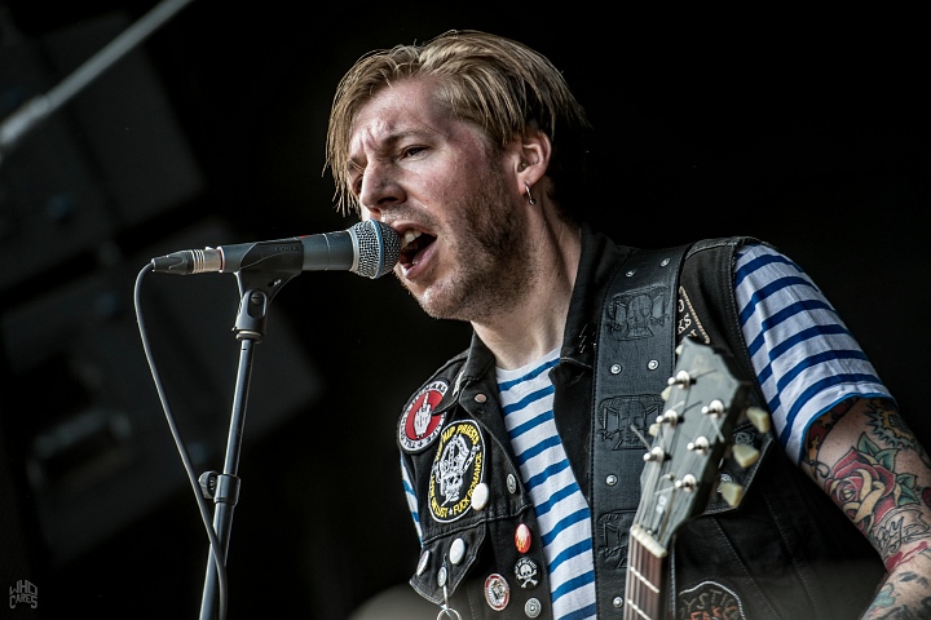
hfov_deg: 6.9
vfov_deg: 4.6
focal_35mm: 300
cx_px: 466
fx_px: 7758
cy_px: 310
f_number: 4
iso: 64
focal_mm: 200
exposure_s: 1/160
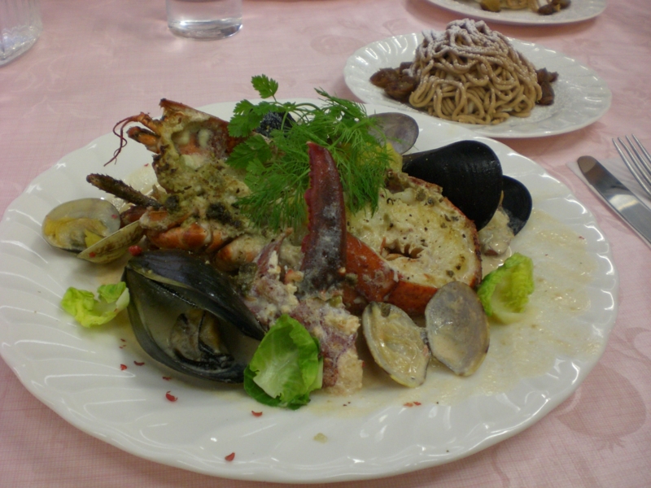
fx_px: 715
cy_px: 244
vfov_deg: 37.7
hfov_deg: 49.0
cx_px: 326
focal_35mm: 38
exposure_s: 1/60
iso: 200
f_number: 3.1
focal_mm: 6.3
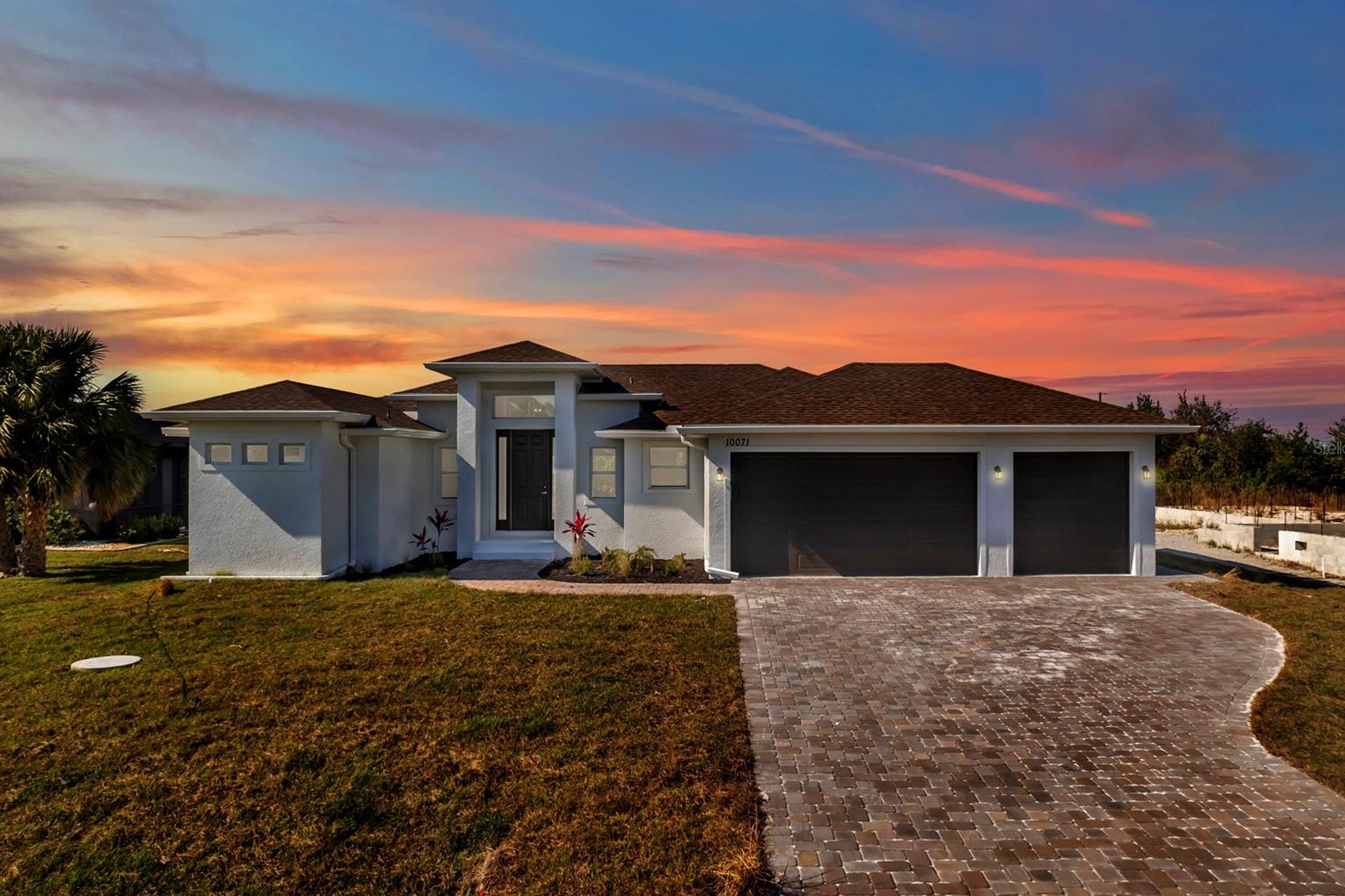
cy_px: 447
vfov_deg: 55.1
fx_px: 859
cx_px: 688
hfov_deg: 76.1
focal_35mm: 23
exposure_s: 1/125
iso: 100
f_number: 2.8
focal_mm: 8.38
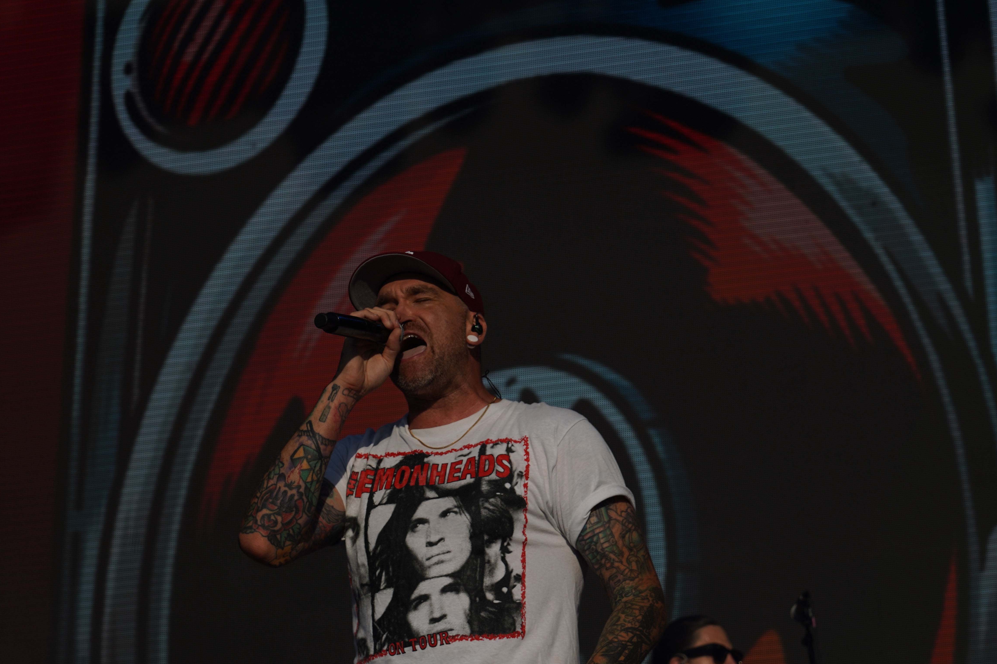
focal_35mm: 136
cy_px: 365
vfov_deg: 10.1
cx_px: 424
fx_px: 3766
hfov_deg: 15.1
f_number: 8
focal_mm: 104
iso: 100
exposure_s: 1/1600
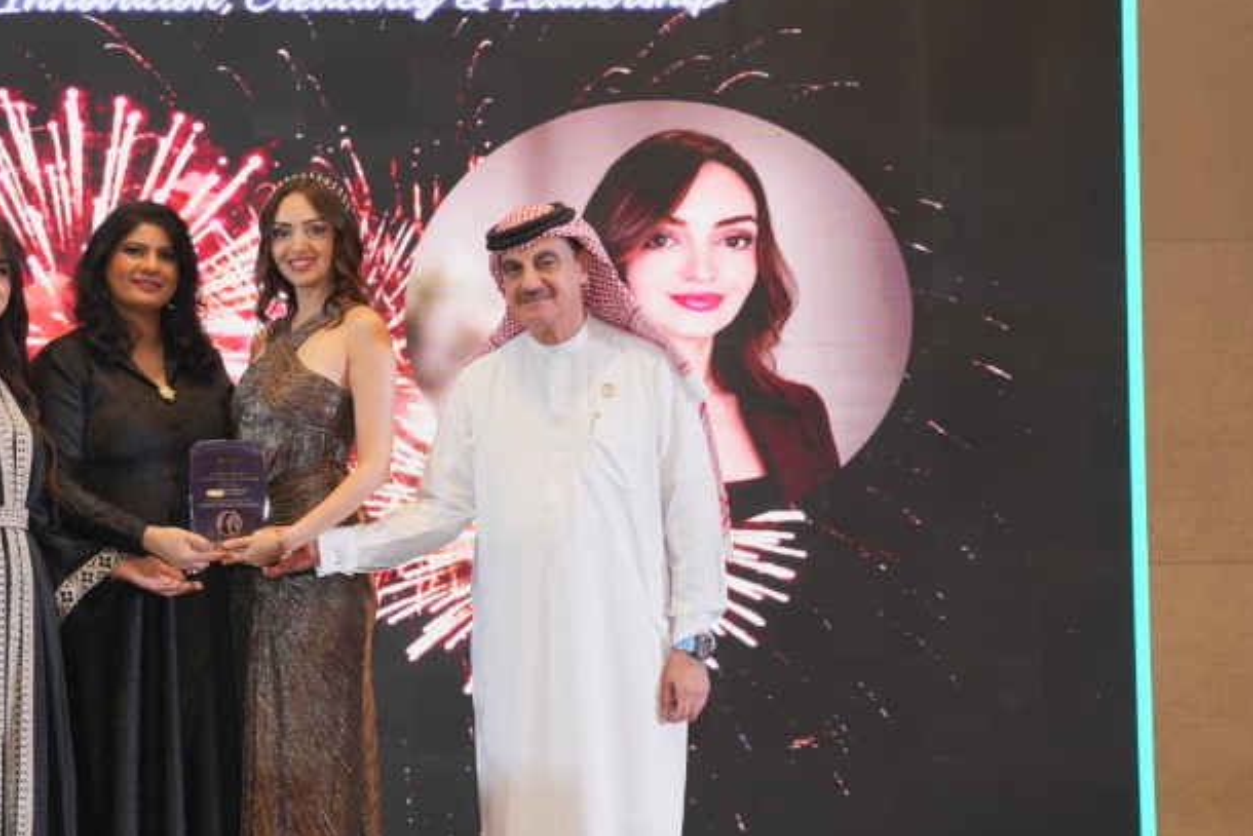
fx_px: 2985
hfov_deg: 23.0
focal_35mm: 86
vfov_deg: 15.9
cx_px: 94
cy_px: 419
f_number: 4
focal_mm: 45.4
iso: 800
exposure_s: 1/100
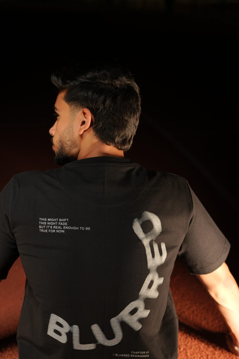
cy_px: 221
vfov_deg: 33.8
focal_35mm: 59
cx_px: 95
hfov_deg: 23.0
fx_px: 587
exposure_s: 1/200
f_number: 2
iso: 500
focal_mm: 35
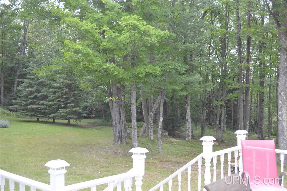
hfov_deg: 45.0
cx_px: 144
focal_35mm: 44
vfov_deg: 30.8
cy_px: 96
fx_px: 346
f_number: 5.6
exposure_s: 1/125
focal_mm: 29
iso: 360
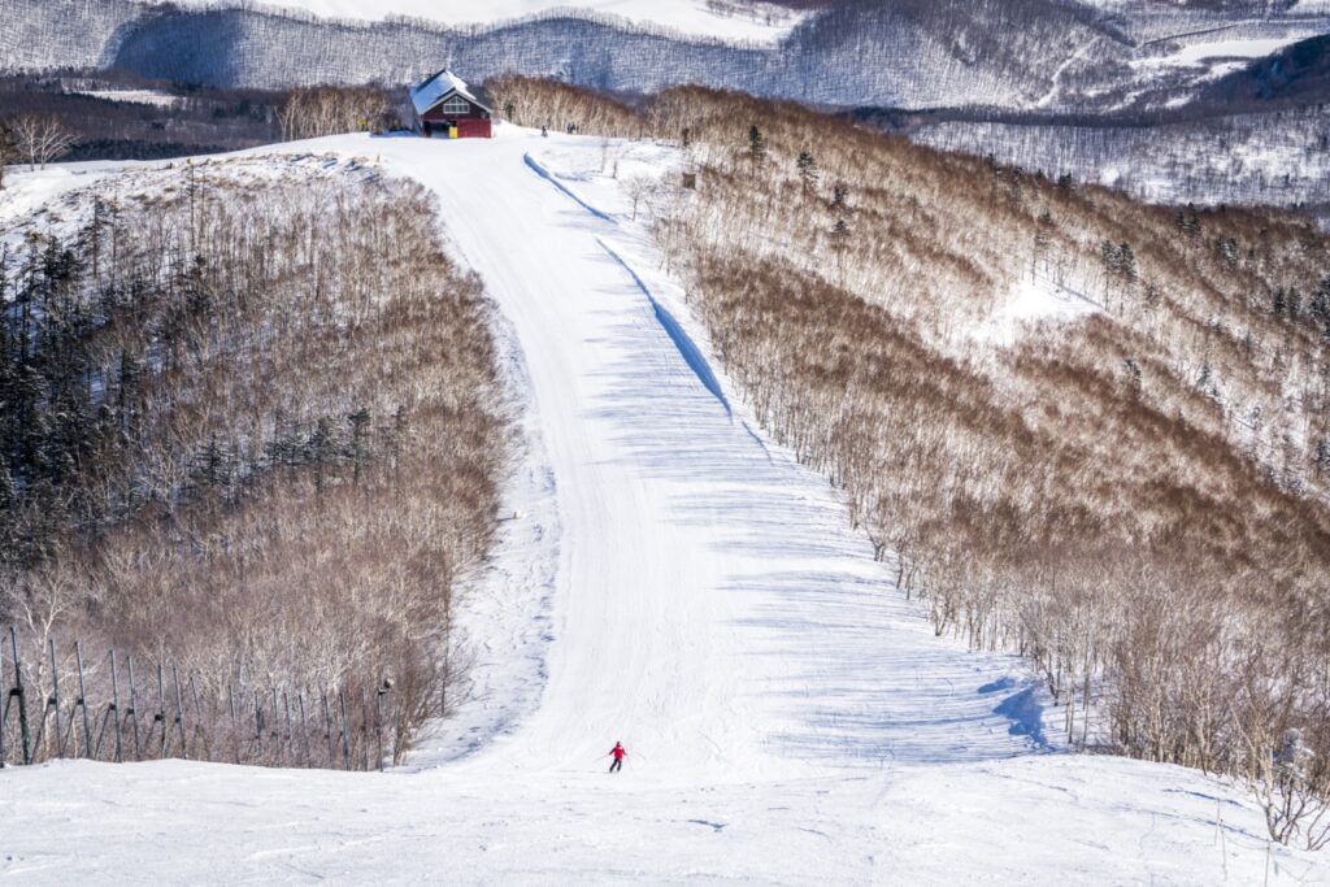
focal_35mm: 93
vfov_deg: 14.7
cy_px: 444
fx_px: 3436
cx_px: 665
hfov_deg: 21.9
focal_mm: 93
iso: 80
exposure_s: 1/400
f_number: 8
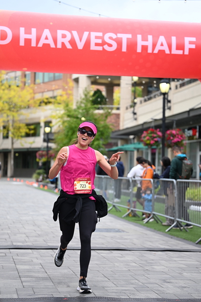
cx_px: 100
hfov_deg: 17.3
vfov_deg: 25.7
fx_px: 662
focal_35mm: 79
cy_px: 150
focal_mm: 78
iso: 640
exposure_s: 1/2000
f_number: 2.8
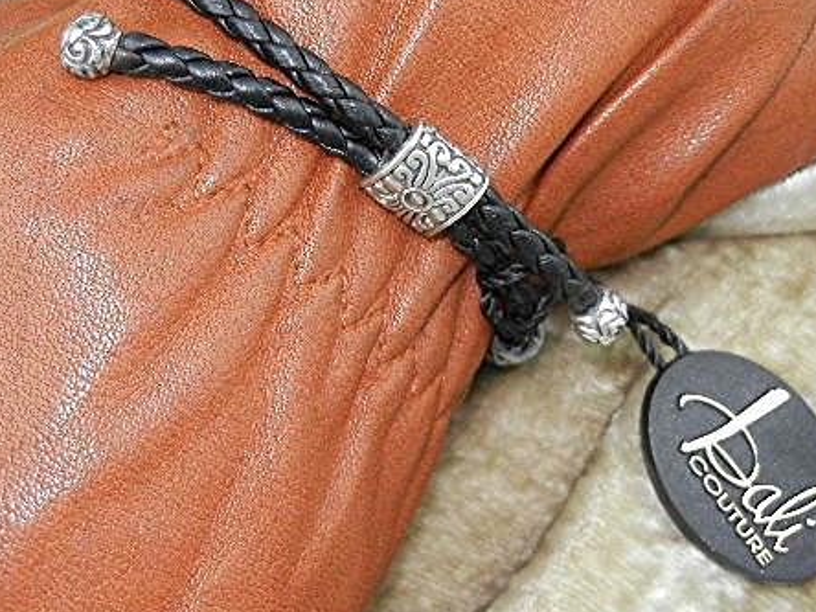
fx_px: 2004
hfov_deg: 23.0
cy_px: 215
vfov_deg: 17.3
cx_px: 421
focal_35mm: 85
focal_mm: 10.6
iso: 705
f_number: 4
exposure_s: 1/30
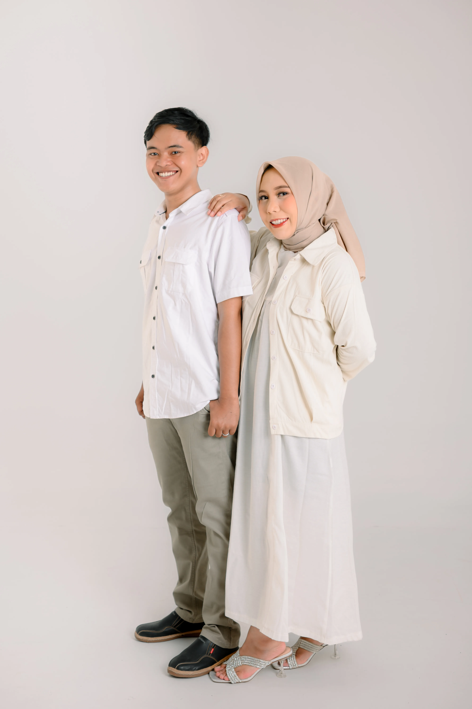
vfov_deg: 39.6
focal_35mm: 50
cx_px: 236
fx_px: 985
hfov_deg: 27.0
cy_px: 354
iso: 125
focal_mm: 50
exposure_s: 1/125
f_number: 4
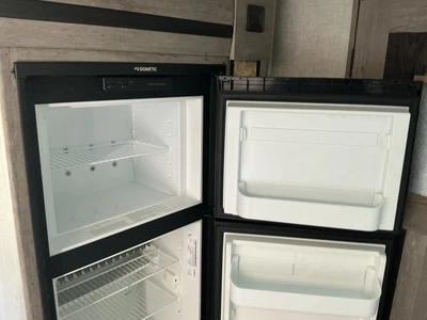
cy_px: 160
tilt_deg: -15.7
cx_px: 214
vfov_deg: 49.7
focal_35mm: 28
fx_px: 345
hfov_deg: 63.4
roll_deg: -1.3
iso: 320
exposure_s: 1/45
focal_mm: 3
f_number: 1.8
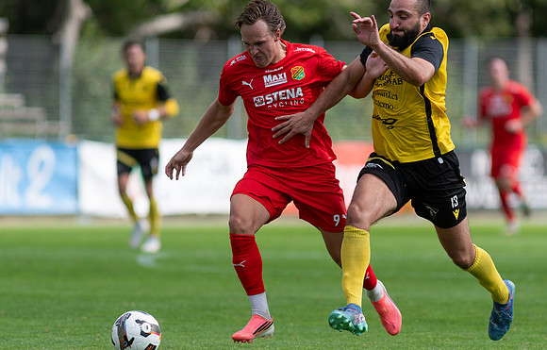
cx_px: 312
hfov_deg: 3.9
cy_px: 208
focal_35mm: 530
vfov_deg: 2.5
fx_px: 7960
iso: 140
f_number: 3.2
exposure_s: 1/2000
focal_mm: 300
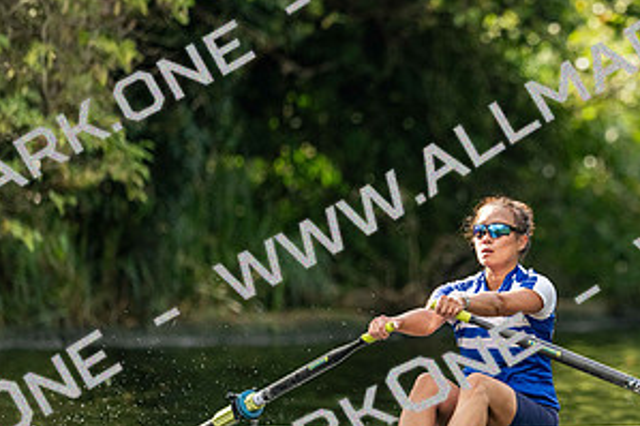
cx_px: 477
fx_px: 13787
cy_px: 306
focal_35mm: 776
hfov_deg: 2.7
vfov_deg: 1.8
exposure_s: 1/2500
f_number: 4.5
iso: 1400
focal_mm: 400
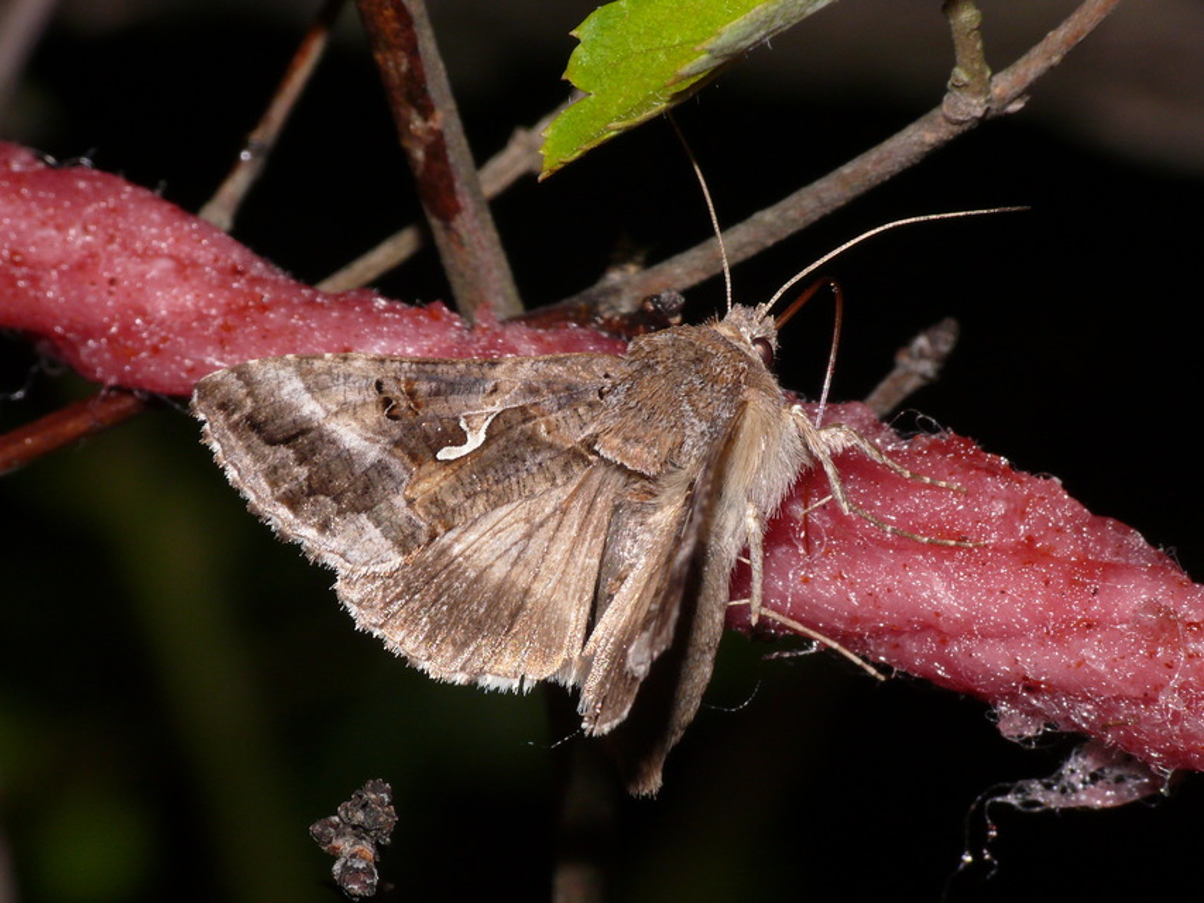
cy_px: 452
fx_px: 6296
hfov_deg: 10.9
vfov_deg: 8.2
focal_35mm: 181
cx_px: 602
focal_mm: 38.2
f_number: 11
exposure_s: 1/640
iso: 200
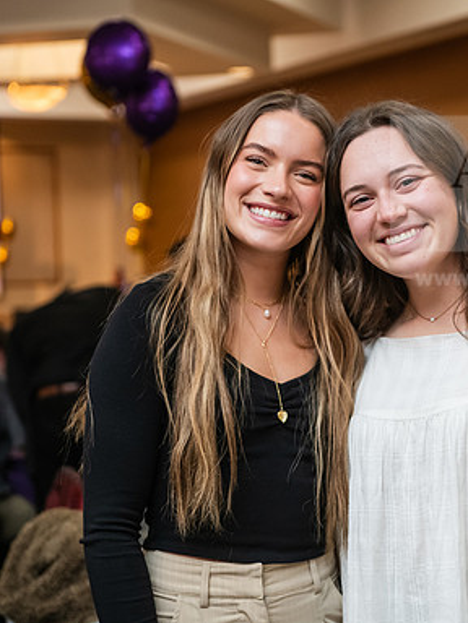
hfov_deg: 16.3
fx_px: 1622
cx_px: 341
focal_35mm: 90
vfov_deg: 21.8
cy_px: 312
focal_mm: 62
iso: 2000
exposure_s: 1/200
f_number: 3.5
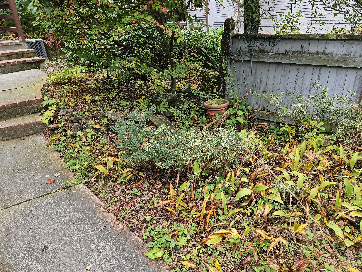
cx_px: 190
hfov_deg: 65.3
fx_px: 282
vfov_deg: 51.4
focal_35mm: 27
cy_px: 138
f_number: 1.7
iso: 50
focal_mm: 6.3
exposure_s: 1/180
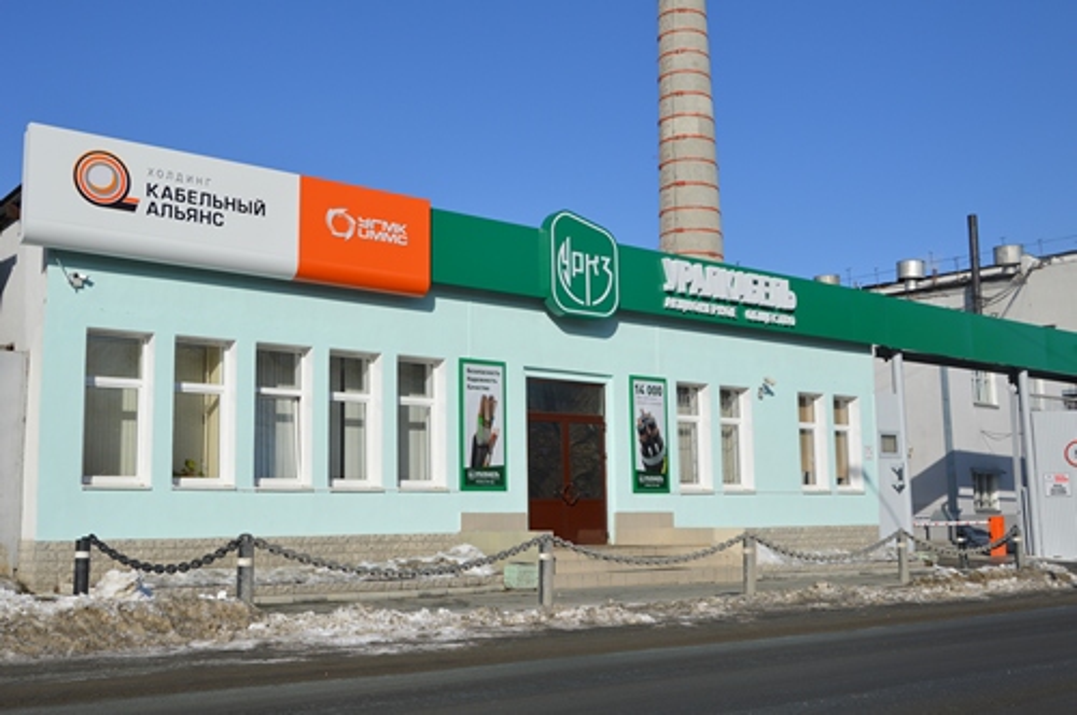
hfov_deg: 49.6
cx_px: 538
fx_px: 1165
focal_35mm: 39
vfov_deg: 34.1
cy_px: 358
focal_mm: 26
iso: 100
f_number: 9
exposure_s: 1/320
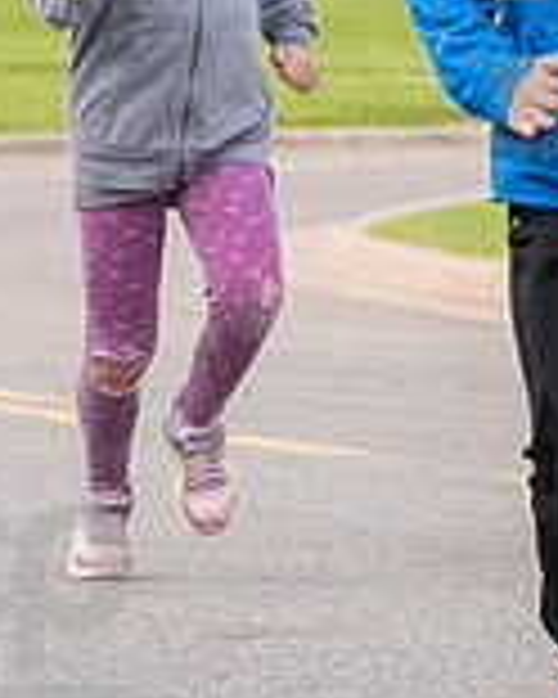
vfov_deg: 3.3
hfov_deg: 2.7
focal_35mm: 579
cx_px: 630
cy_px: 0
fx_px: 11952
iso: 3200
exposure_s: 1/1250
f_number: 7.1
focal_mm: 110
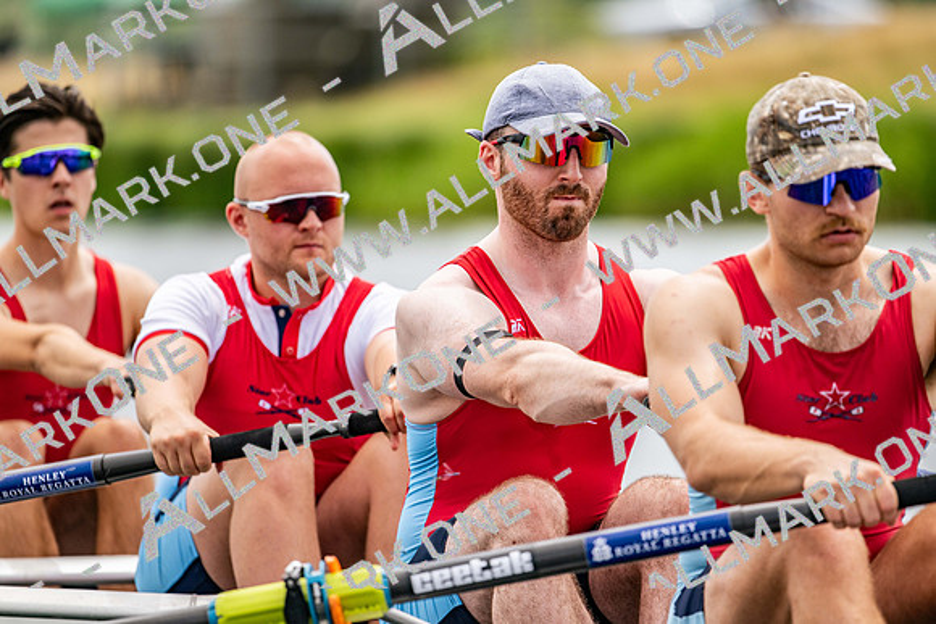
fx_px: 10402
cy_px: 312
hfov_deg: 5.2
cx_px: 468
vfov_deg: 3.4
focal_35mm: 400
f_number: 4.5
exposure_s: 1/2500
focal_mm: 400
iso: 400
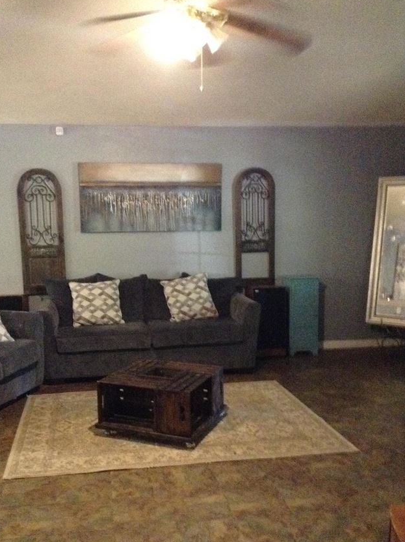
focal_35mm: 38
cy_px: 304
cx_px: 175
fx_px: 594
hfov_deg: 37.6
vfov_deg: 48.9
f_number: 2.4
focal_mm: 3.3
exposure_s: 1/15
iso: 640
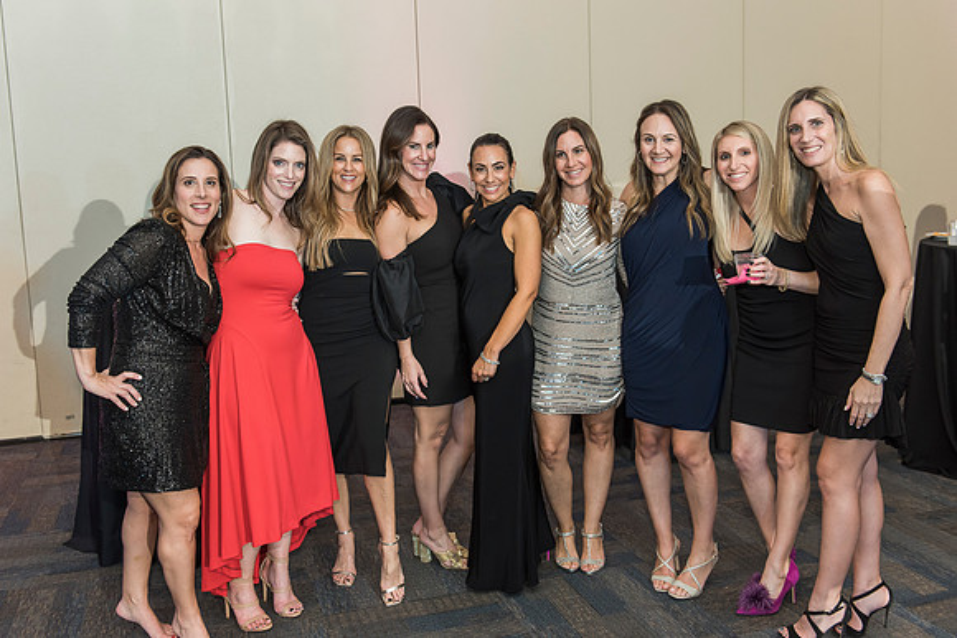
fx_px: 938
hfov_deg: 54.0
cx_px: 460
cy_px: 307
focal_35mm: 35
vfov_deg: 37.6
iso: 1000
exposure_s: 1/100
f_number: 4
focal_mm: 34
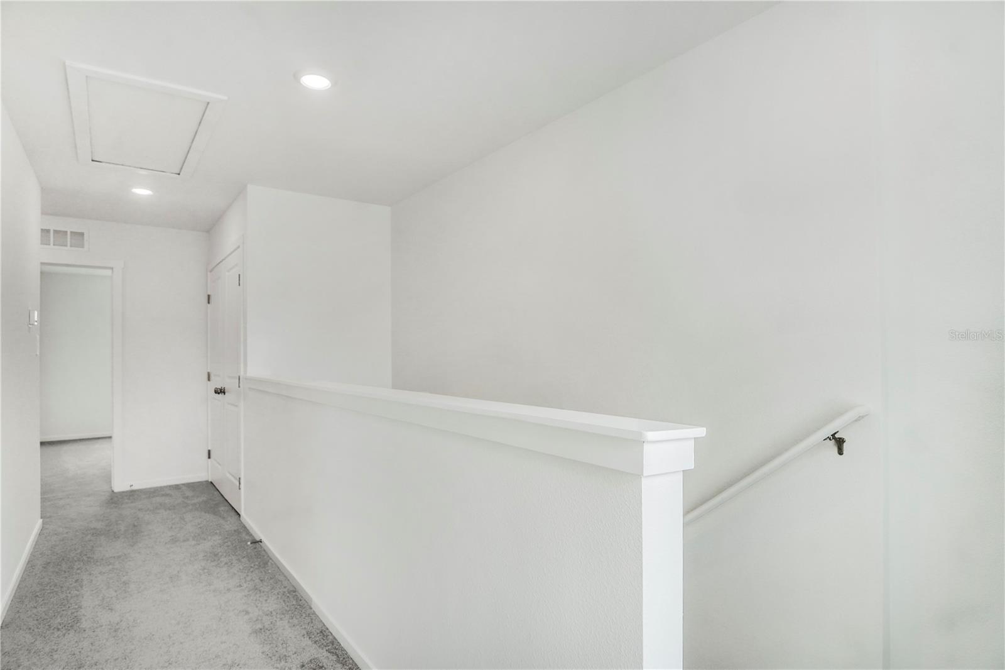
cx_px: 502
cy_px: 335
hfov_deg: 90.0
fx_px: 502
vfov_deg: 67.4
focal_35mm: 18
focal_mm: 12
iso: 100
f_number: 4.5
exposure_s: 1/60
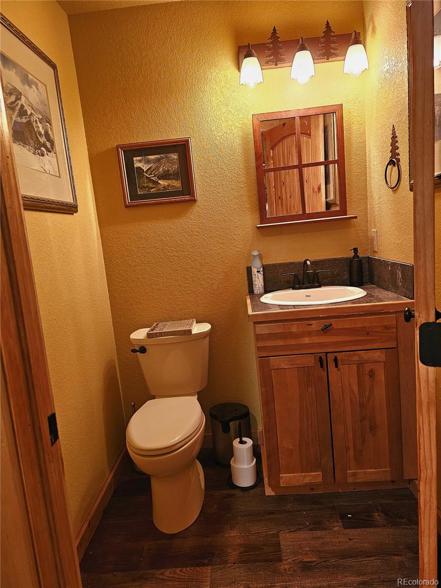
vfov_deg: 73.9
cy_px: 294
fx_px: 391
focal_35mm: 23
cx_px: 220
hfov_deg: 58.9
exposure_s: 1/60.2
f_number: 1.7
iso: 640
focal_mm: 6.3
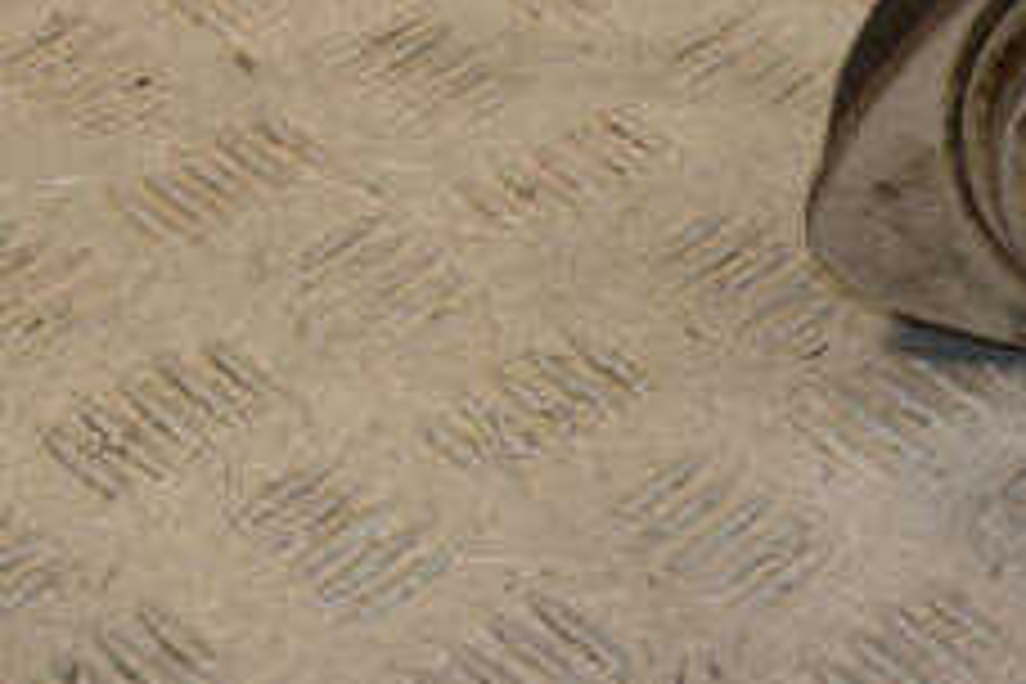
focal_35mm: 166
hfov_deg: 12.1
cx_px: 1206
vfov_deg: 8.2
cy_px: -40
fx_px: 4731
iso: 800
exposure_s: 1/200
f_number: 10
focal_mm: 42
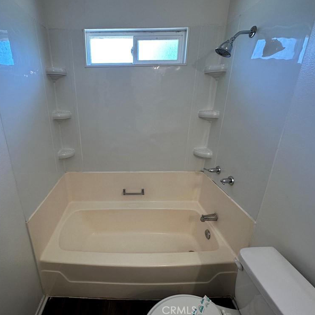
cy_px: 154
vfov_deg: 84.0
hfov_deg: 82.7
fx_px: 175
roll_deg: +0.5
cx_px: 123
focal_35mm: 17
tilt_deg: -18.9
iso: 125
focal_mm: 2.22
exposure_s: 1/120
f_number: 2.2
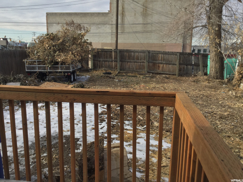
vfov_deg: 45.4
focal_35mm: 31
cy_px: 91
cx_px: 122
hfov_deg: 58.4
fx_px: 218
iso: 25
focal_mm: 3.3
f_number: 2.4
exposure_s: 1/769
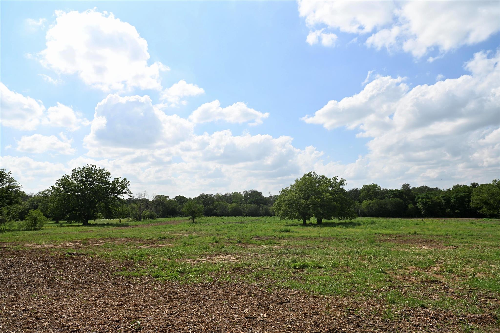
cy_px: 166
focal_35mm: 24
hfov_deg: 73.7
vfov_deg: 53.1
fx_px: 333
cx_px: 250
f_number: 5
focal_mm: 24
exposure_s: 1/3200
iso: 320
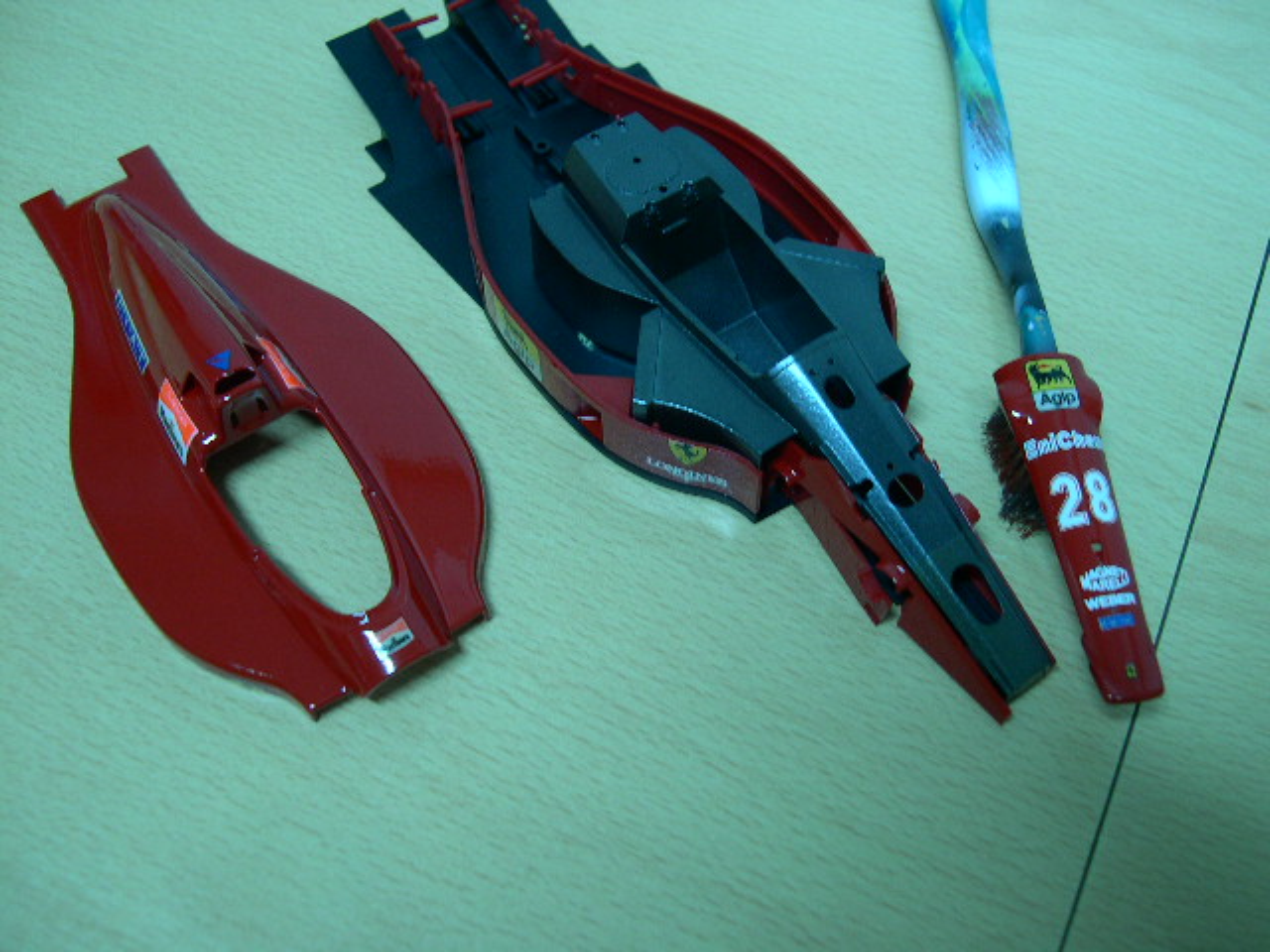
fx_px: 1394
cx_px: 635
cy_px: 476
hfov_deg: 49.0
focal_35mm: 38
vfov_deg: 37.7
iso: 100
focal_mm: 8
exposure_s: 1/4.9
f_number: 2.8
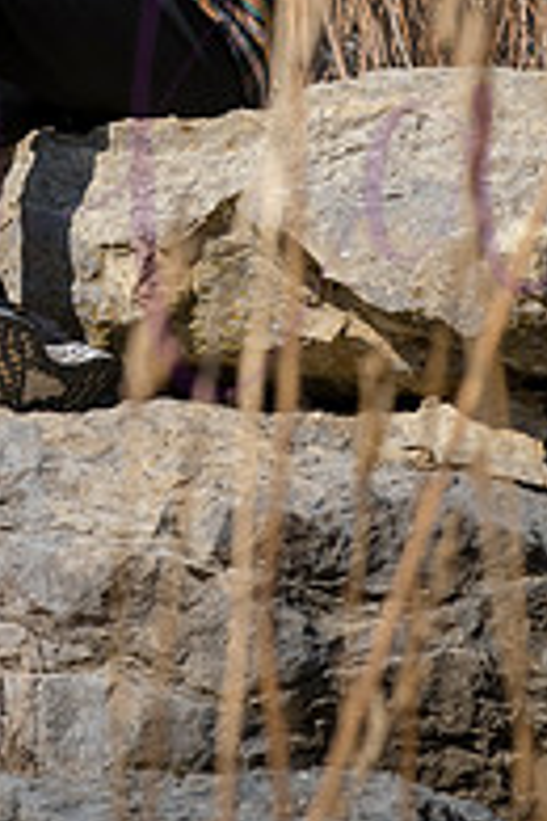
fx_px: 5880
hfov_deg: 5.3
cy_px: -80
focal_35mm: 258
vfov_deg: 7.9
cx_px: 46
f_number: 10
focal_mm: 112
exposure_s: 1/800
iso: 400
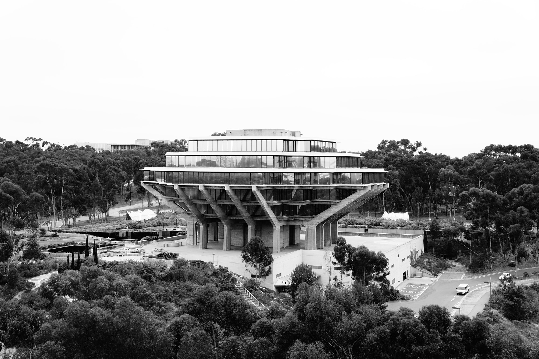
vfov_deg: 26.7
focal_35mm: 51
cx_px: 267
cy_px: 177
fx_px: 756
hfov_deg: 39.2
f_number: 8
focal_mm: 33
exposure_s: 1/200
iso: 200
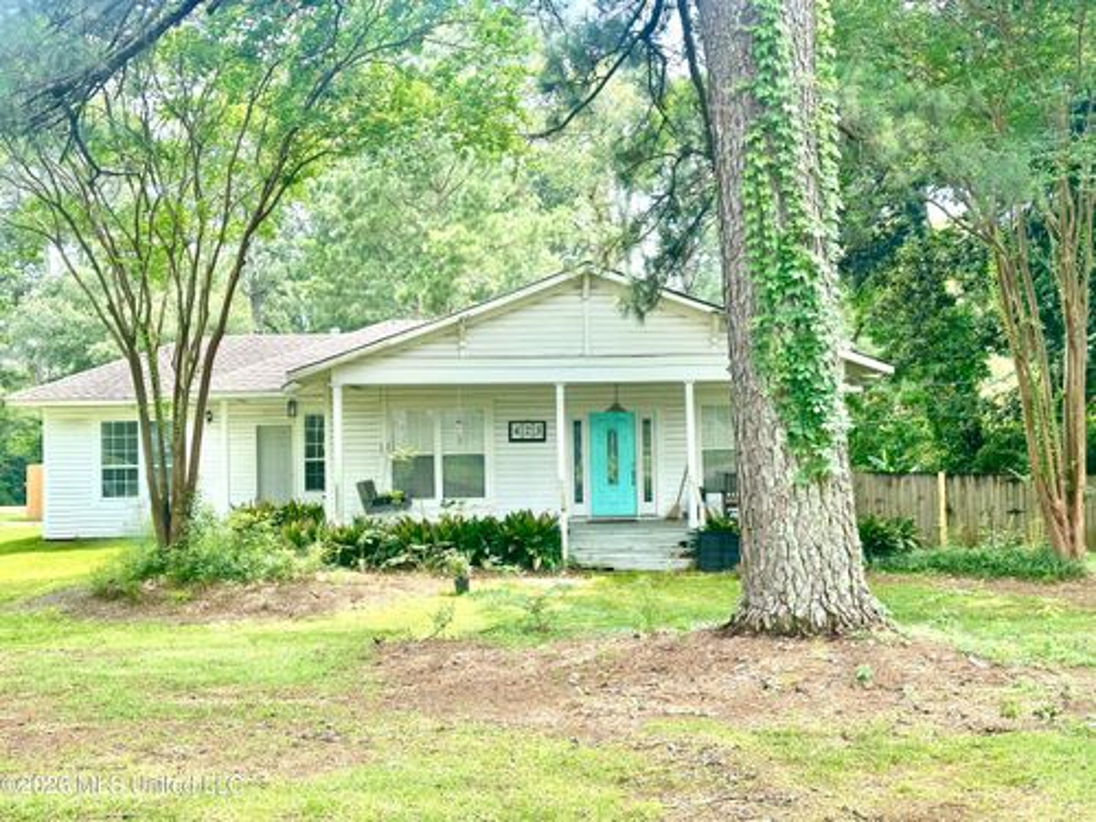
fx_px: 1520
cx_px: 548
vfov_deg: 30.3
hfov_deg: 39.7
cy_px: 411
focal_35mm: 48
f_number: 1.78
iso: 64
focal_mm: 6.86
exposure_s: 1/663
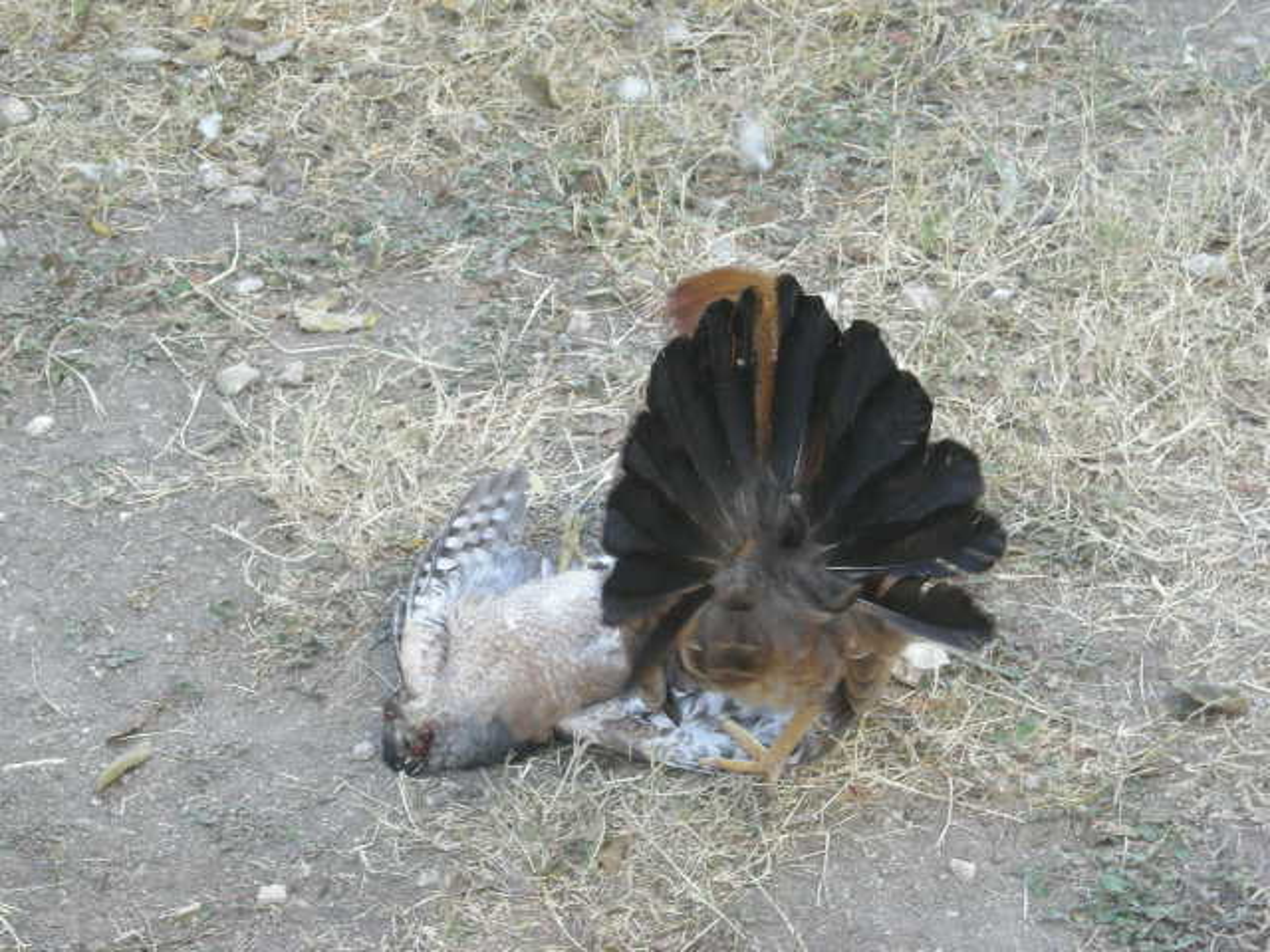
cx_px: 635
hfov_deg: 18.7
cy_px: 476
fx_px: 3852
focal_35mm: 105
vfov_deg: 14.1
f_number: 4.7
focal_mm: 17.1
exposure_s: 1/44.2
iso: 126
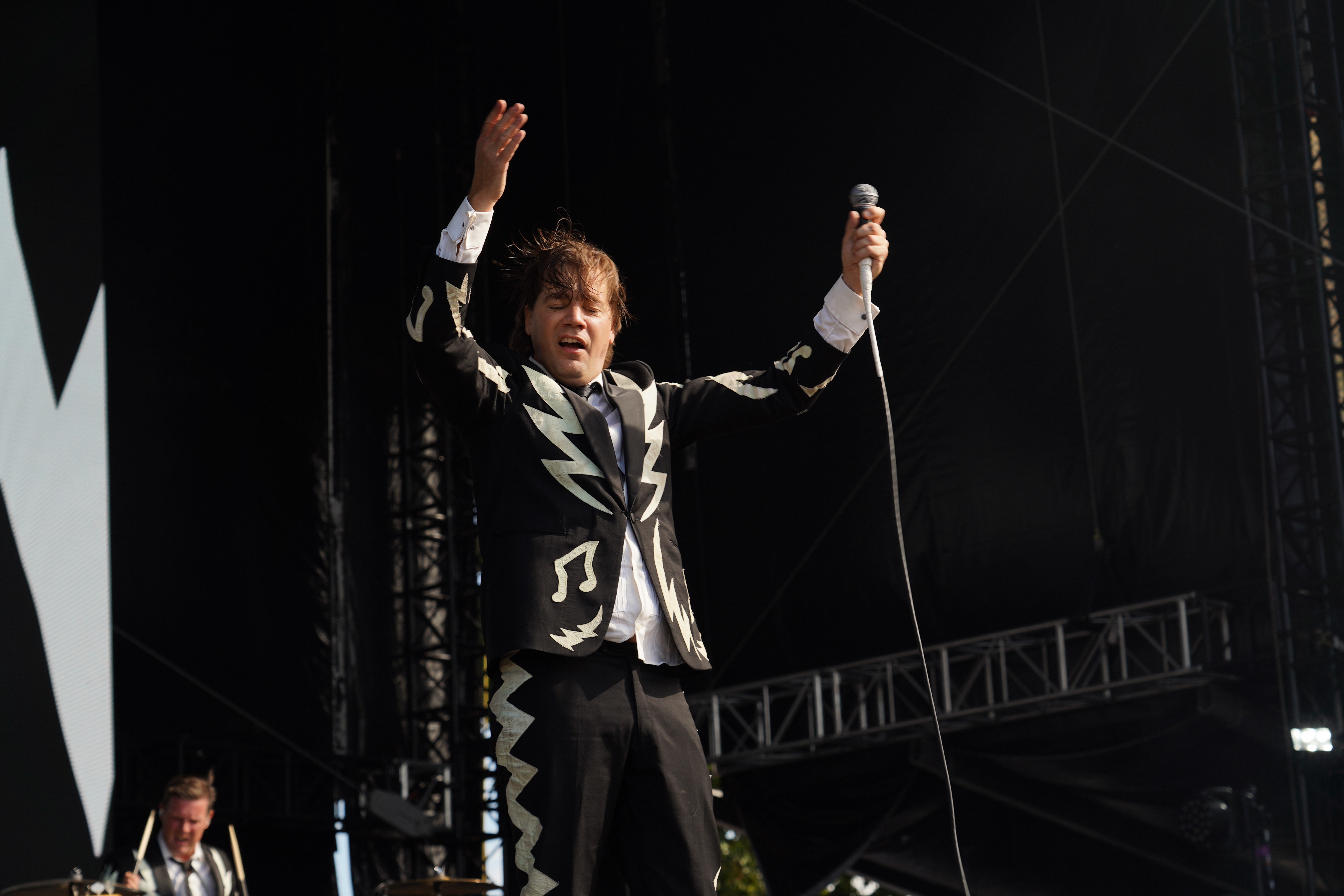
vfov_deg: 15.9
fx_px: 3210
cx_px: 672
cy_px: 448
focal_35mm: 86
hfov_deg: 23.6
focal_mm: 86
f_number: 6.3
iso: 100
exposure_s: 1/250
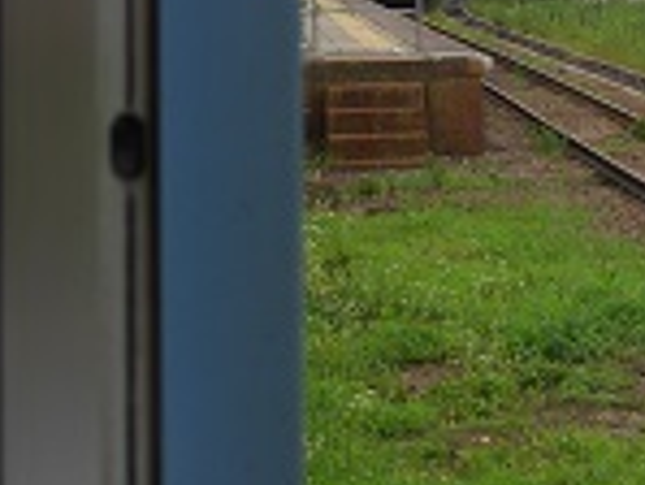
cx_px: 1121
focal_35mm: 150
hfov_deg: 12.2
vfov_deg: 9.8
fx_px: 2797
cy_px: -13
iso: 200
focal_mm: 21
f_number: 5
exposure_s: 1/125
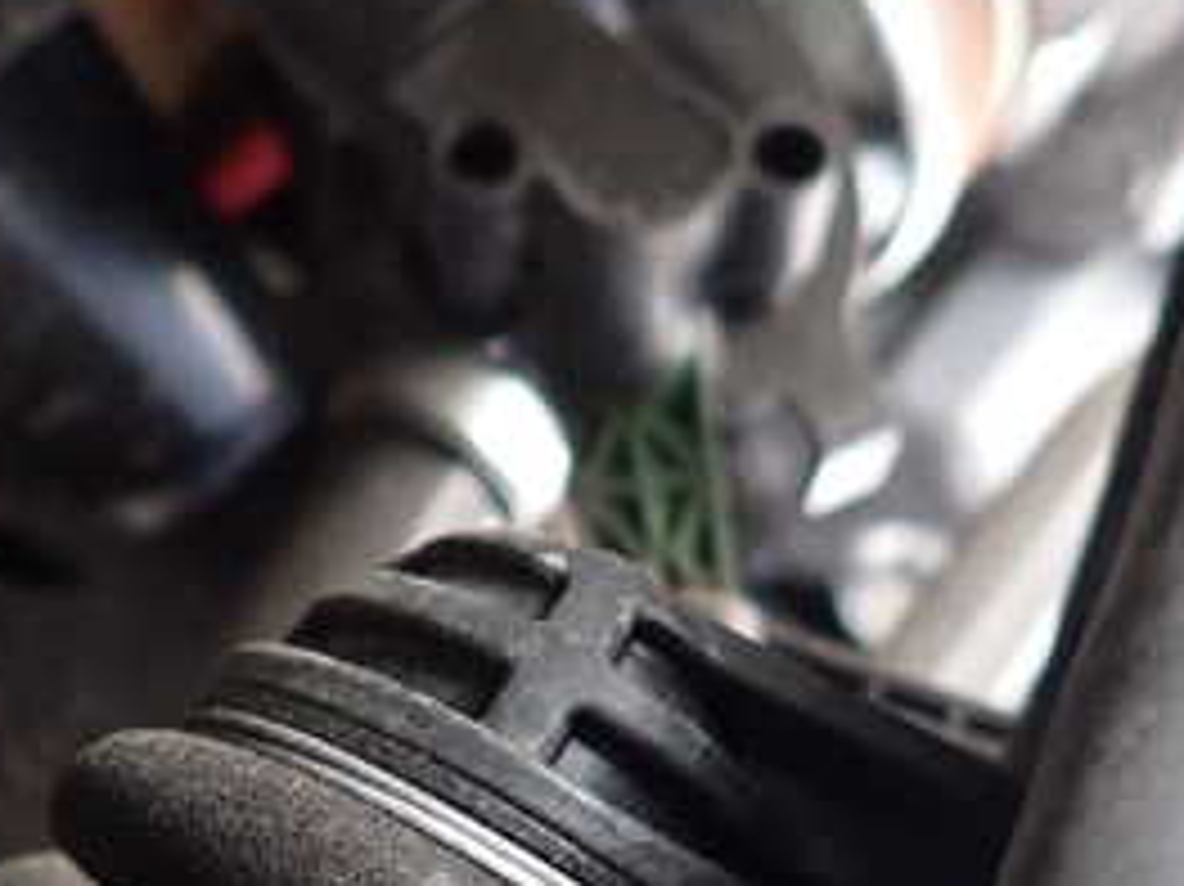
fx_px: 1949
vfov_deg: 24.8
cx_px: 563
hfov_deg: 33.8
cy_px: 805
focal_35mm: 57
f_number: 2
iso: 500
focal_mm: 4.5
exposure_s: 1/30
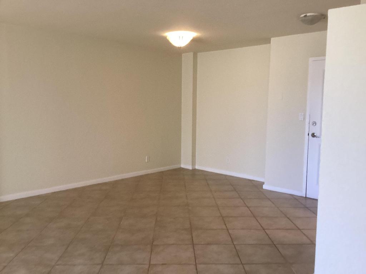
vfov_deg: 45.4
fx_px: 328
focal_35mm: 31
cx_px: 183
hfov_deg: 58.4
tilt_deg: -4.1
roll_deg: -0.8
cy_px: 137
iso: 200
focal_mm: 3.3
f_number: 2.4
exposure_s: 1/60
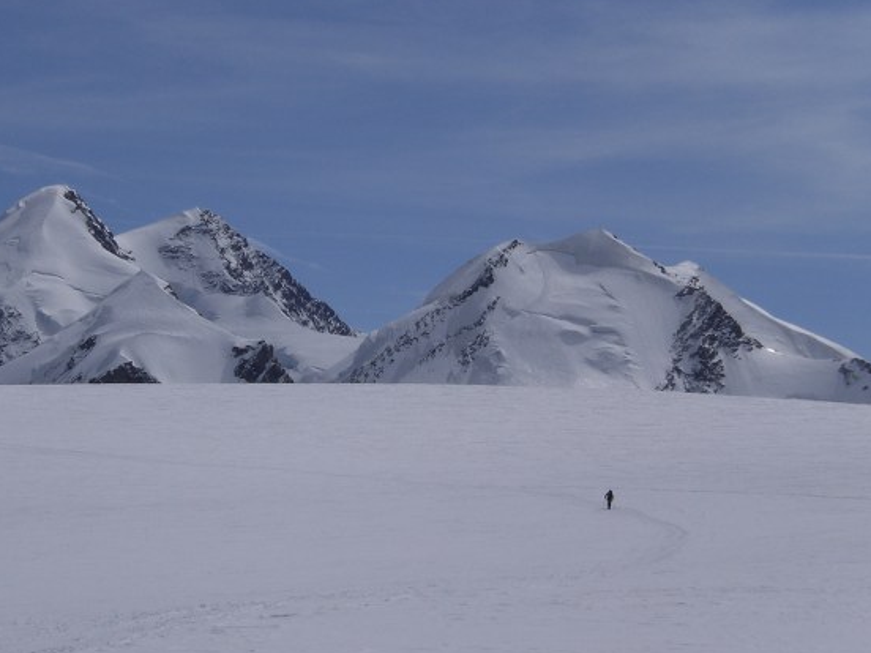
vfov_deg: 11.8
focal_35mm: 126
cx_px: 271
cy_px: 429
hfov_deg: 15.6
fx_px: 3170
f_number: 7.1
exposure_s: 1/640
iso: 50
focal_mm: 14.49
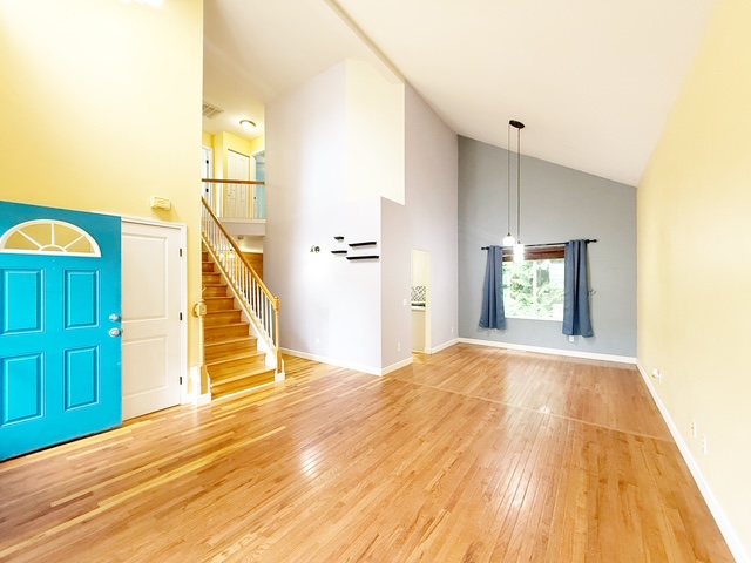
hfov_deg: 102.1
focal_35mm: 14
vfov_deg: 85.7
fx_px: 304
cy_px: 282
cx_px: 376
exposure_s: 1/120
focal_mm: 2.22
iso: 320
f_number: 2.2
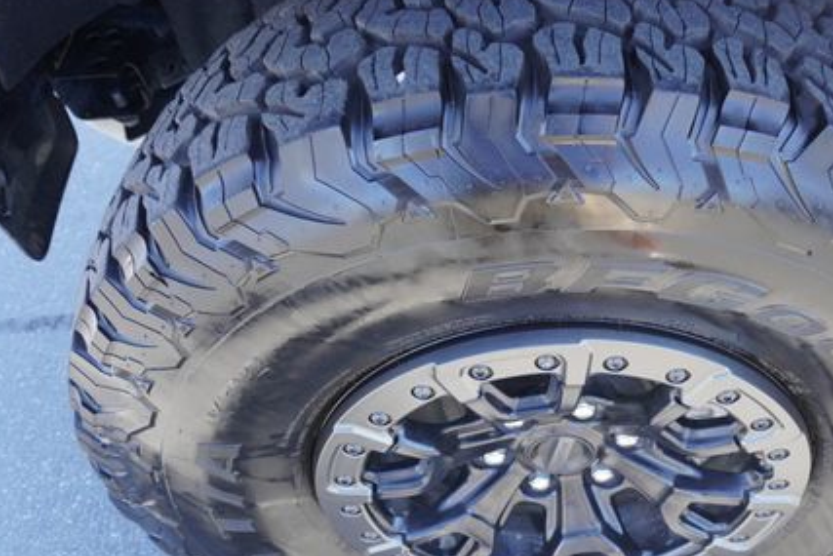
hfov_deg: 52.3
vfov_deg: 36.9
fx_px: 833
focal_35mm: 36
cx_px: 538
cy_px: 298
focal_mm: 16
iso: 500
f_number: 4
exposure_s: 1/160
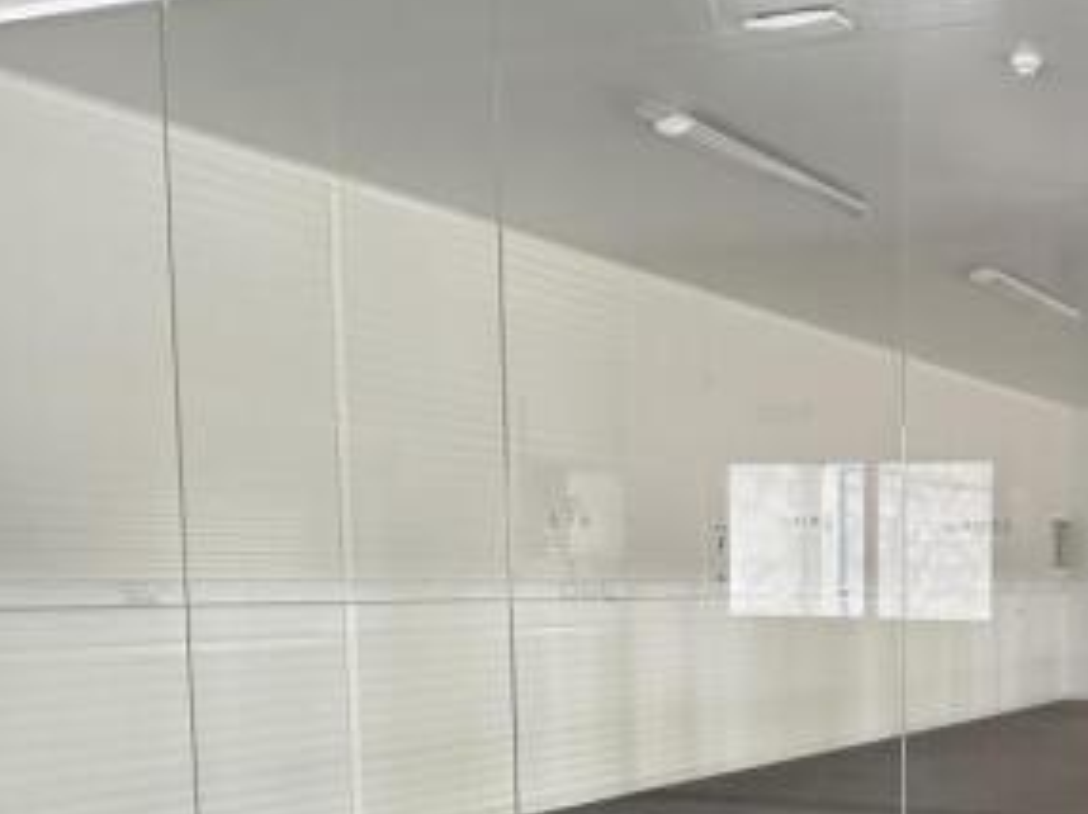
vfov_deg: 28.4
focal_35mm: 49
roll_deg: -0.3
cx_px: 1014
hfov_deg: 36.1
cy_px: 740
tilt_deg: -6.3
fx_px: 1539
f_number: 1.78
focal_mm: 6.86
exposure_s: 1/32
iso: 1000
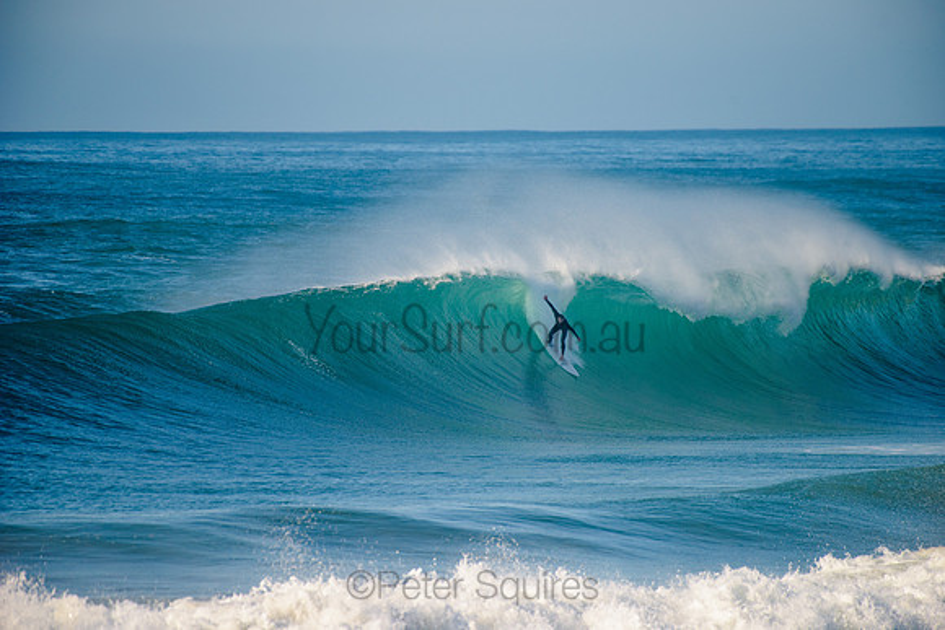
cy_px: 315
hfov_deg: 4.1
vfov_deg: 2.8
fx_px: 13127
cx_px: 472
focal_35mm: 500
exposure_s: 1/1600
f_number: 5.6
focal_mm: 500
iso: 200
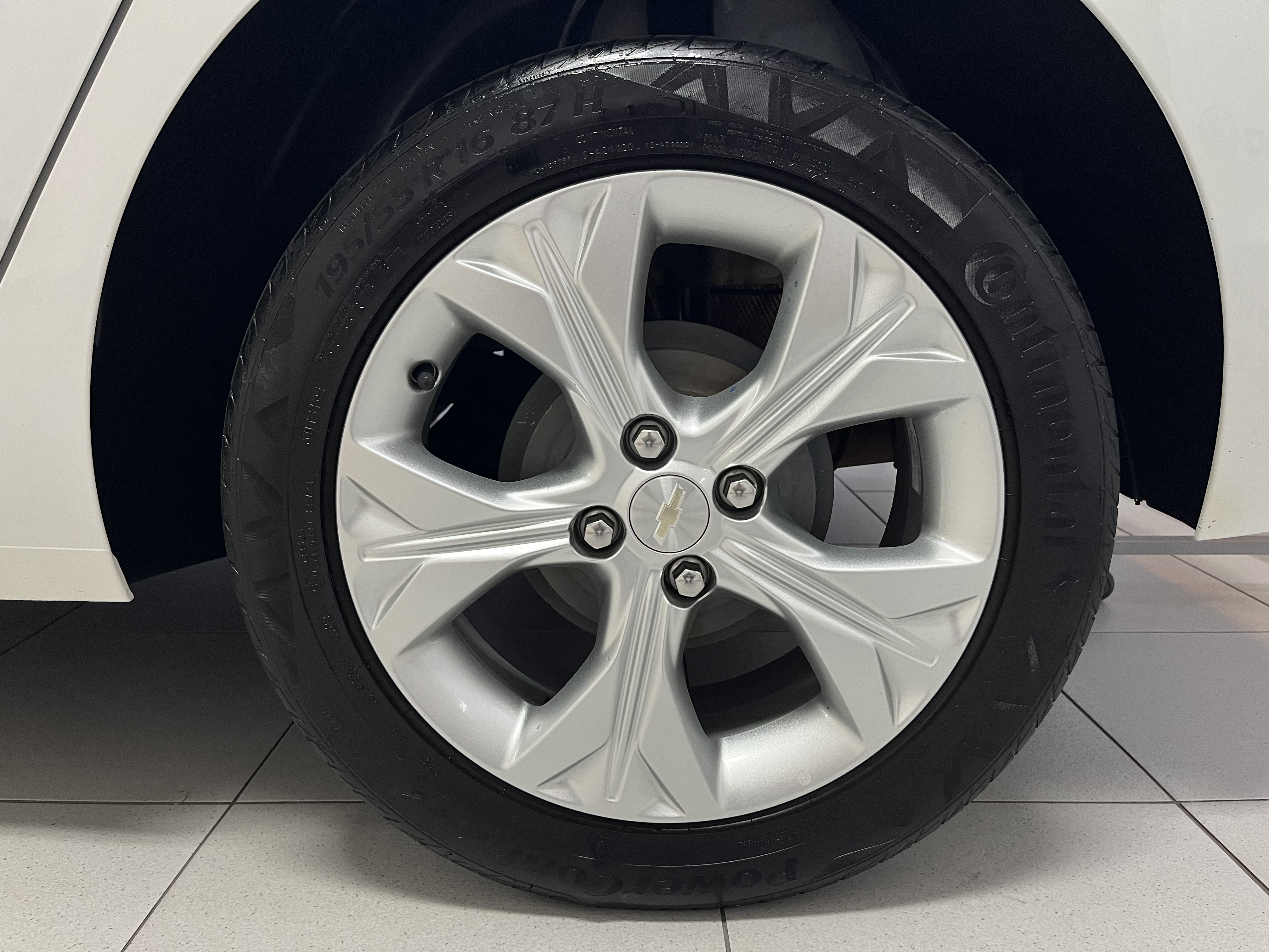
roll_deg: +0.0
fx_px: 953
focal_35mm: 26
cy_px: 476
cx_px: 634
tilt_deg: -11.6
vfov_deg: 53.1
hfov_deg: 67.3
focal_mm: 5.1
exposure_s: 1/60
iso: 160
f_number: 1.6
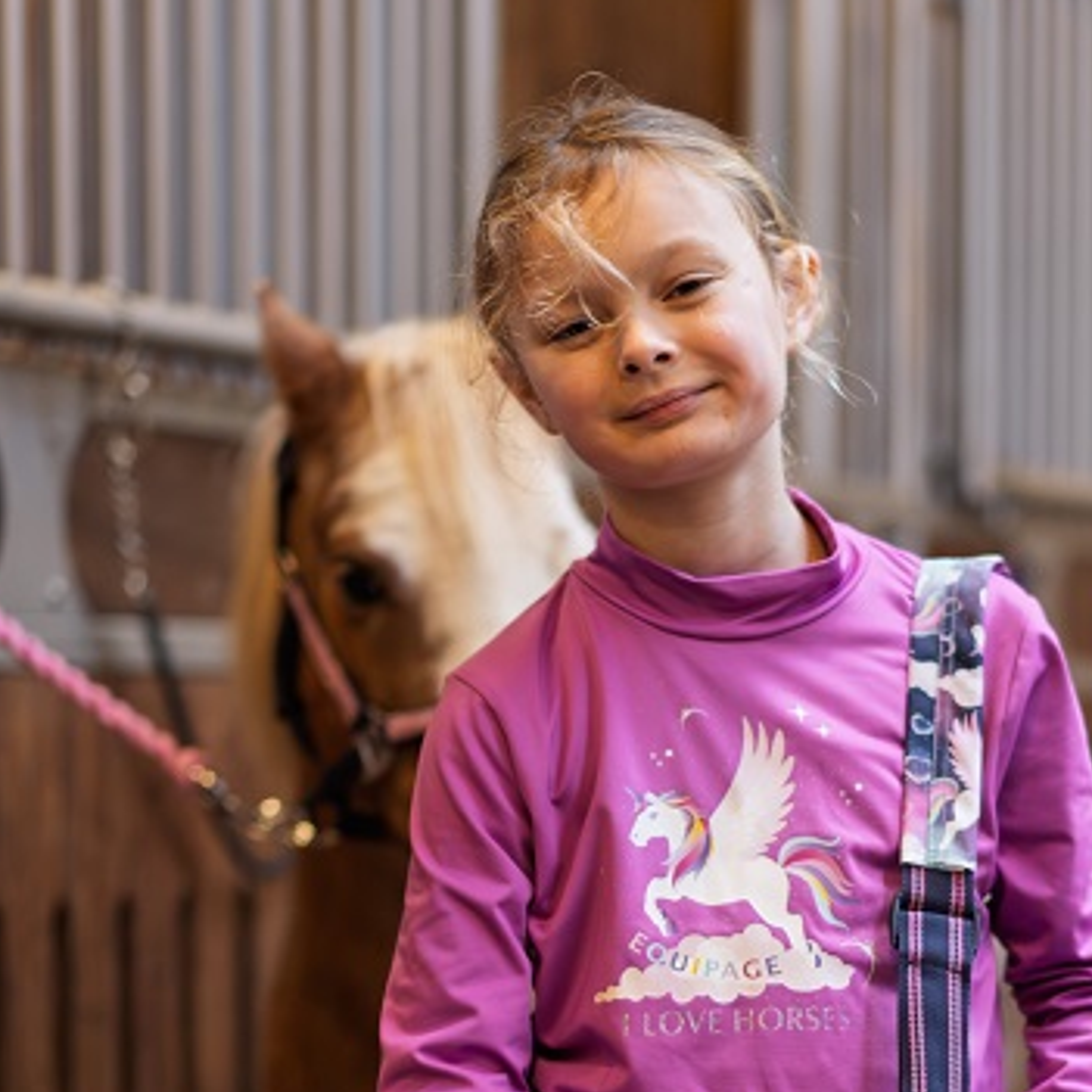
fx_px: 3569
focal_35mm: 100
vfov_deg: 17.2
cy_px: 958
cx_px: 728
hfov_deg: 17.4
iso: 1250
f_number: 2
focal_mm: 55
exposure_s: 1/100
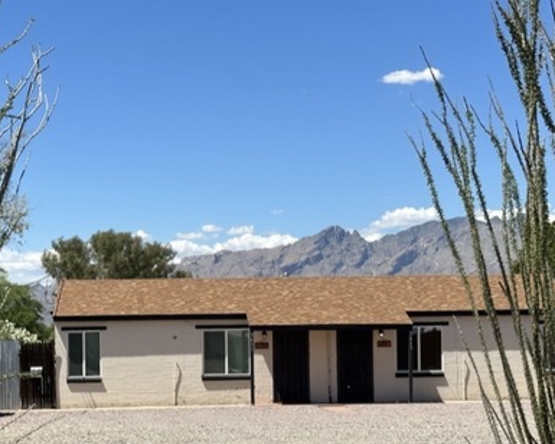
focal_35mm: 81
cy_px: 319
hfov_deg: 23.5
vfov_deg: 18.9
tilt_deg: +0.9
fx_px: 1330
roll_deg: +1.9
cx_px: 239
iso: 64
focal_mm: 6.86
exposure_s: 1/5263
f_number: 1.78
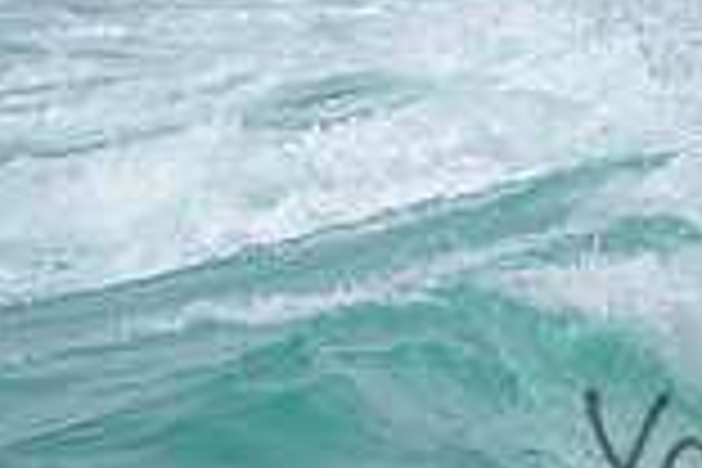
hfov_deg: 1.1
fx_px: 35526
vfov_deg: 0.8
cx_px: 908
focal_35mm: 1822
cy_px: 371
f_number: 5.6
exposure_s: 1/2000
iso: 125
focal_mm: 400
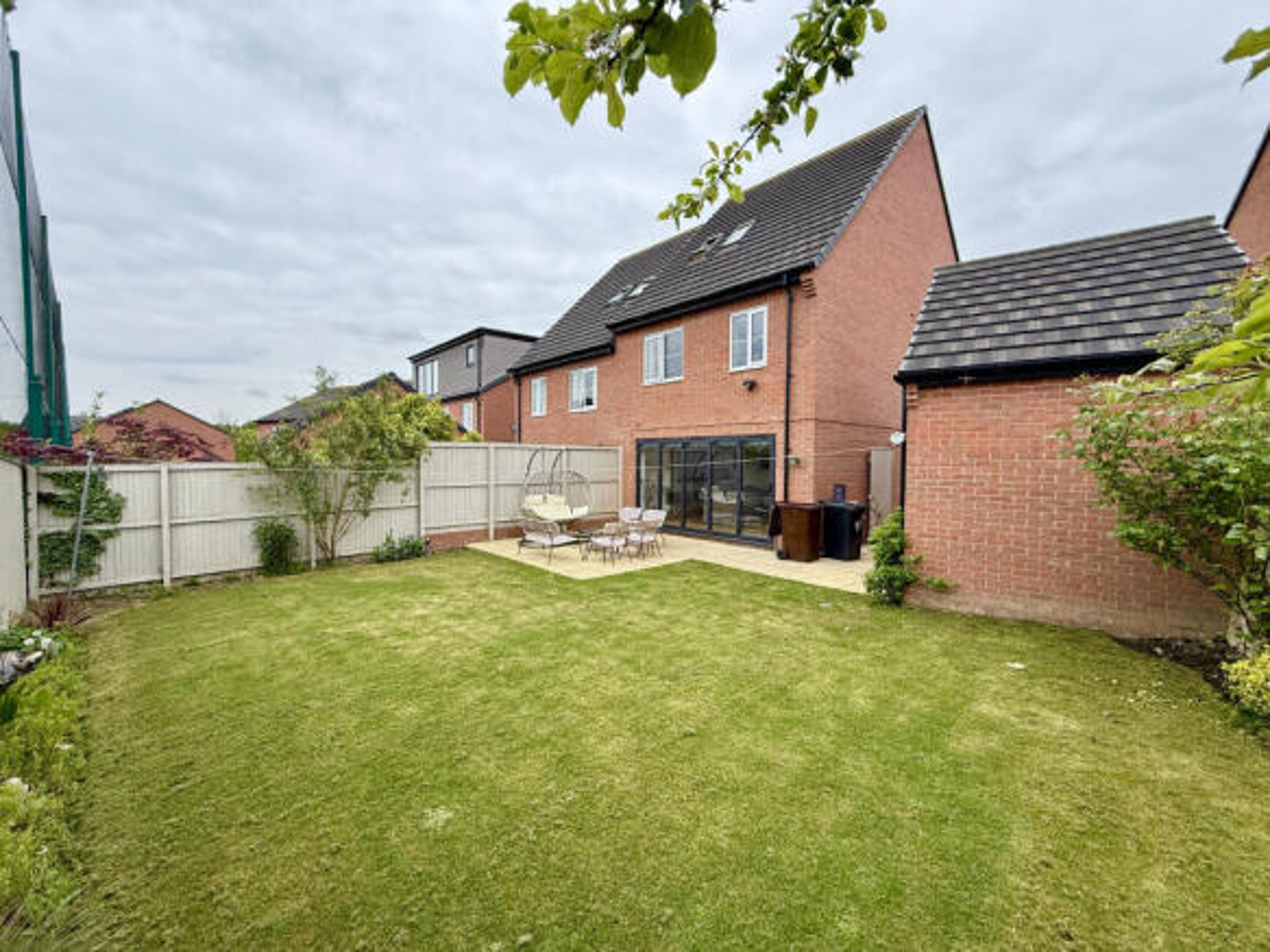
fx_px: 514
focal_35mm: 14
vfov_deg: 85.7
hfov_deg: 102.1
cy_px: 476
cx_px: 635
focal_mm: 2.22
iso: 64
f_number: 2.2
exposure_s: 1/726
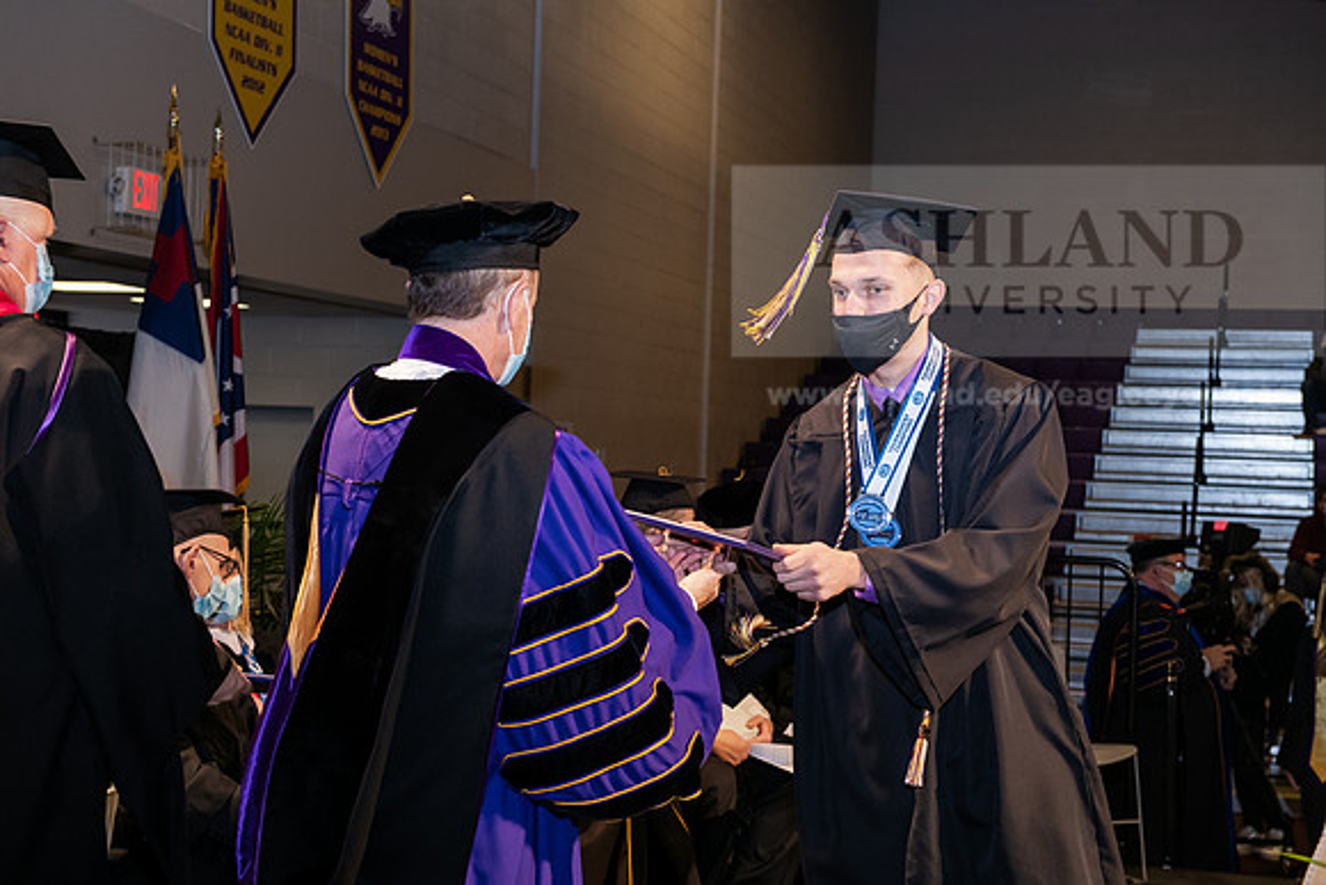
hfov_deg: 33.4
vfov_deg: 22.6
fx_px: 2210
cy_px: 442
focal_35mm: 60
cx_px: 663
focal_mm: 60
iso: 1600
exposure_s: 1/200
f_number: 6.3
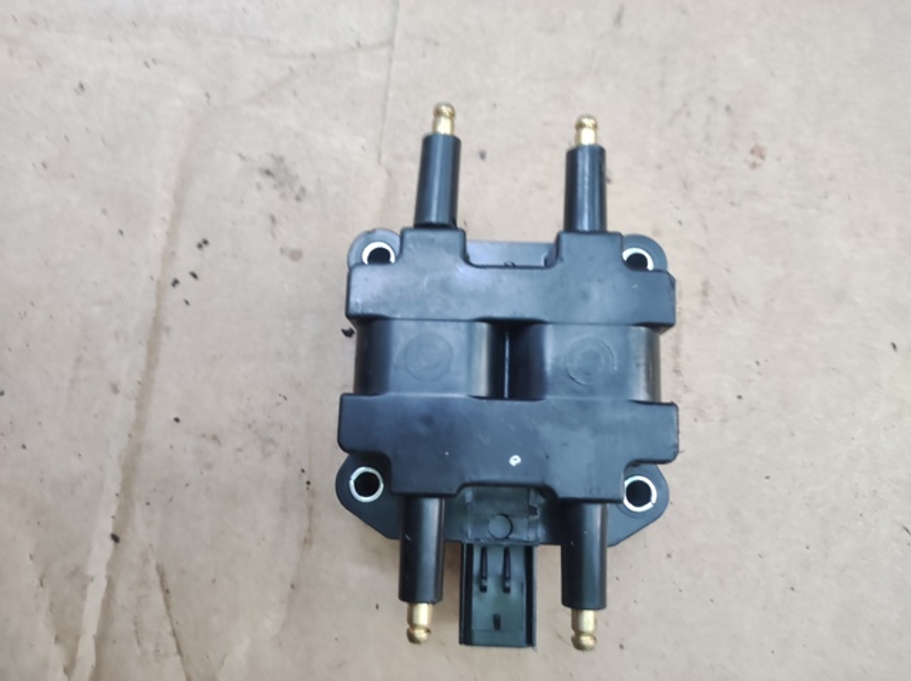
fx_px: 447
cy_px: 340
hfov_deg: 91.1
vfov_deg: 74.6
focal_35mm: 17
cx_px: 456
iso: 1115
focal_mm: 4.74
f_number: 1.79
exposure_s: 1/33
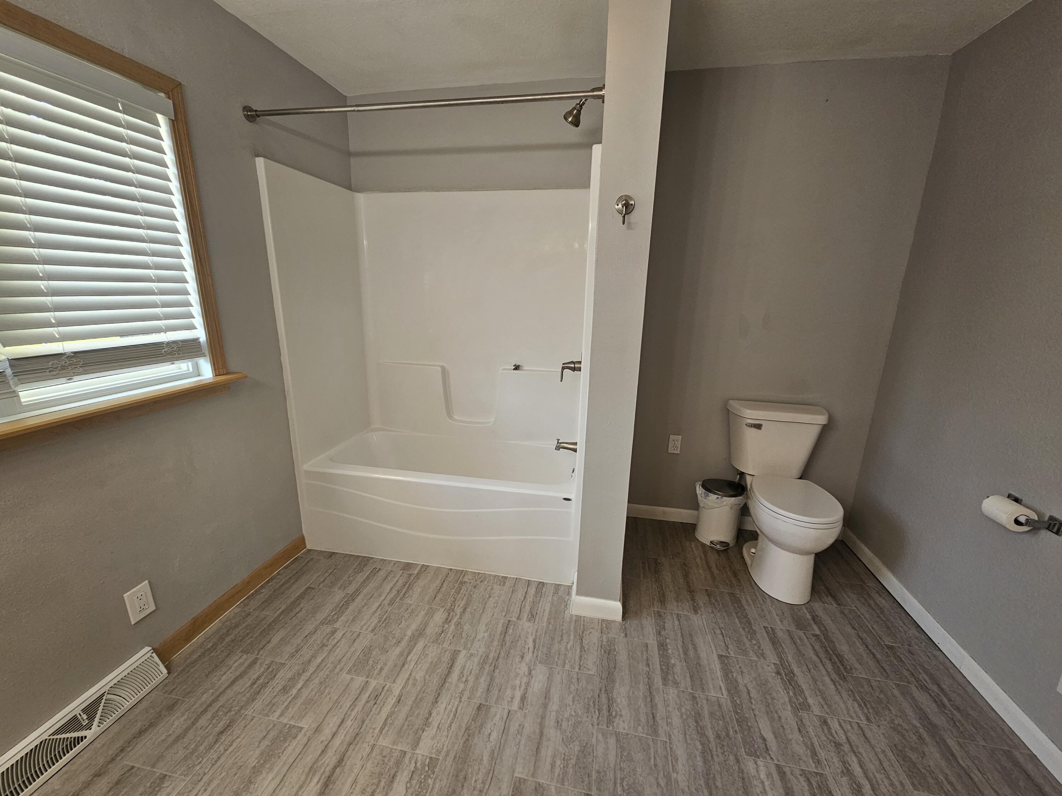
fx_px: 399
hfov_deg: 106.2
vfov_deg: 89.9
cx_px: 531
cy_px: 398
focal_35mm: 13
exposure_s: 1/60
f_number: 2.2
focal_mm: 2.2
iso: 100
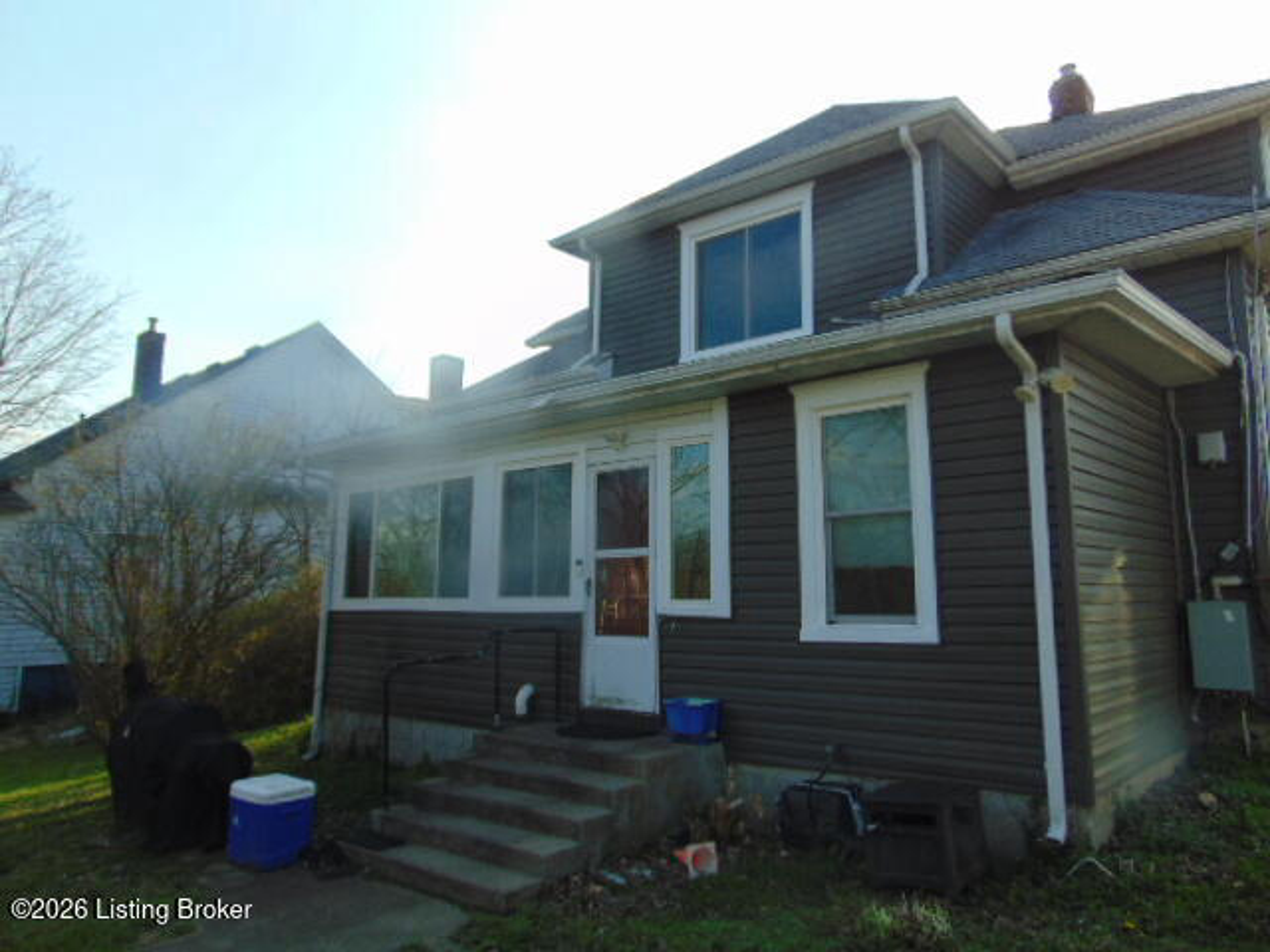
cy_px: 476
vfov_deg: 54.9
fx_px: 917
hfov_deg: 69.4
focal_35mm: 25
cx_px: 635
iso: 80
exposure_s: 1/640
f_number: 3
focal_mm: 4.5
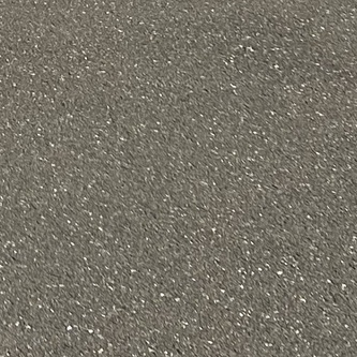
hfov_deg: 10.0
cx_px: -420
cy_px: -713
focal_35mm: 159
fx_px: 1855
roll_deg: -0.8
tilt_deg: -1.8
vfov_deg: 9.0
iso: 50
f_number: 1.5
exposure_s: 1/3831
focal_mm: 5.7
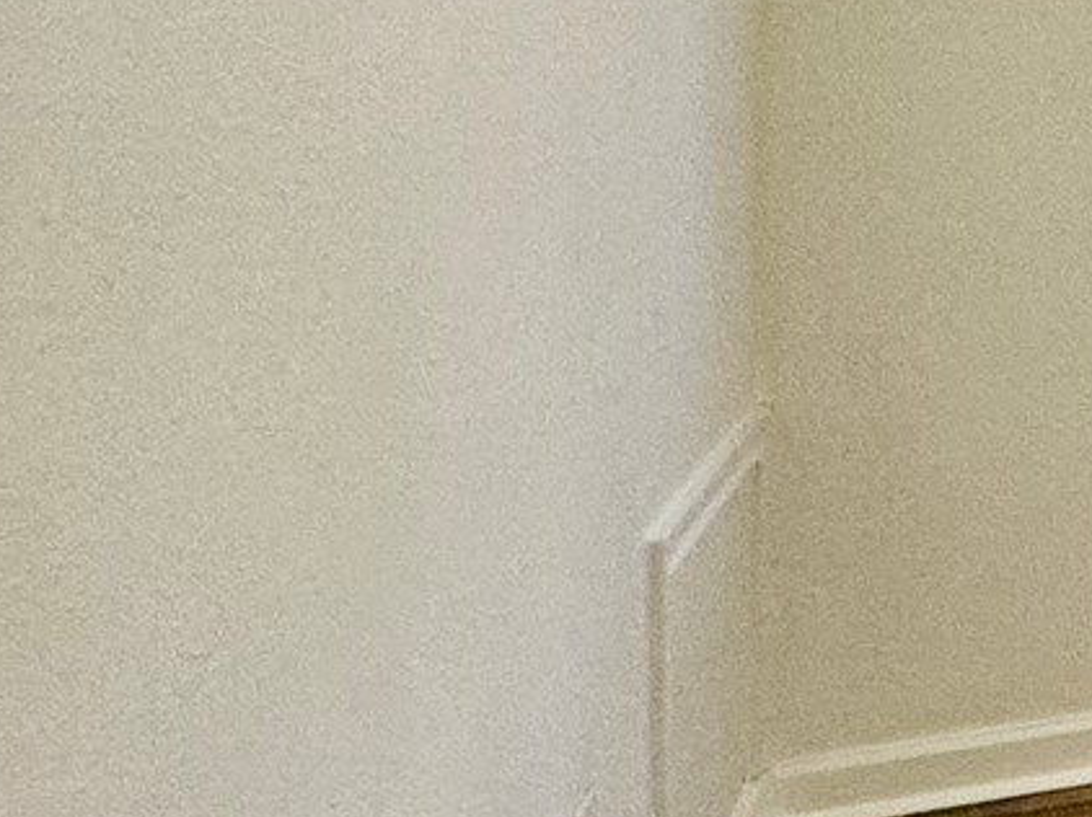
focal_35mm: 68
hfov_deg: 15.9
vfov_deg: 20.8
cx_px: 2528
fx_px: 2144
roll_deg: -1.7
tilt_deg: -1.0
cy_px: -34
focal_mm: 2.22
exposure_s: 1/120
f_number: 2.2
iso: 160
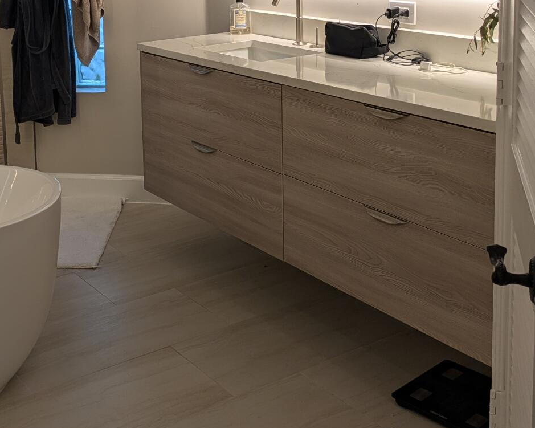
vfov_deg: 28.2
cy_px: 58
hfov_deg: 35.6
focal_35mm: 52
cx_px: 172
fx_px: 823
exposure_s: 1/140
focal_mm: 5.43
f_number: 1.89
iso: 48
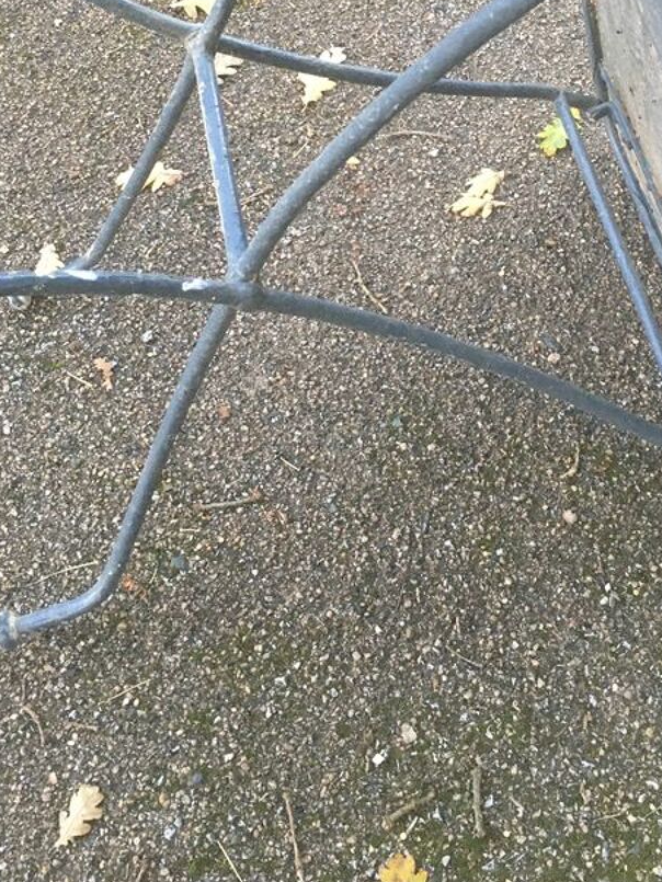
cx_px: 386
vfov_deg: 38.2
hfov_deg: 30.2
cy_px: 181
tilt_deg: -49.8
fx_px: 1224
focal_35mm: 48
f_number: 2.2
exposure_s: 1/25
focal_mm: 4.15
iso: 200
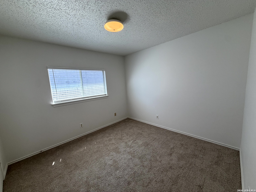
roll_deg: +4.4
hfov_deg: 102.1
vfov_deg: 85.7
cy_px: 96
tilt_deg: -7.8
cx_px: 128
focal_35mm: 14
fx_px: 104
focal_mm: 2.22
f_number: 2.2
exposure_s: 1/120
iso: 125
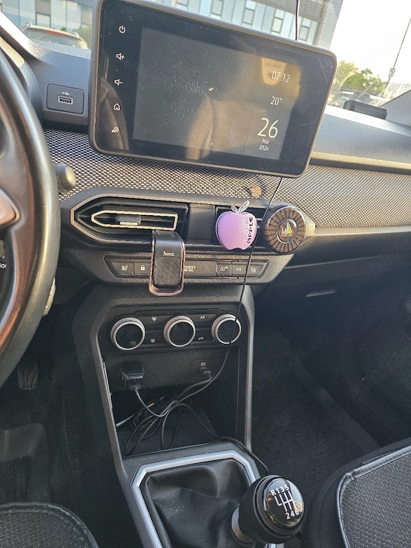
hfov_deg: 58.9
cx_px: 206
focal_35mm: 23
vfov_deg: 73.9
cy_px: 274
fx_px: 364
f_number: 1.7
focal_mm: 6.3
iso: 200
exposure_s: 1/182
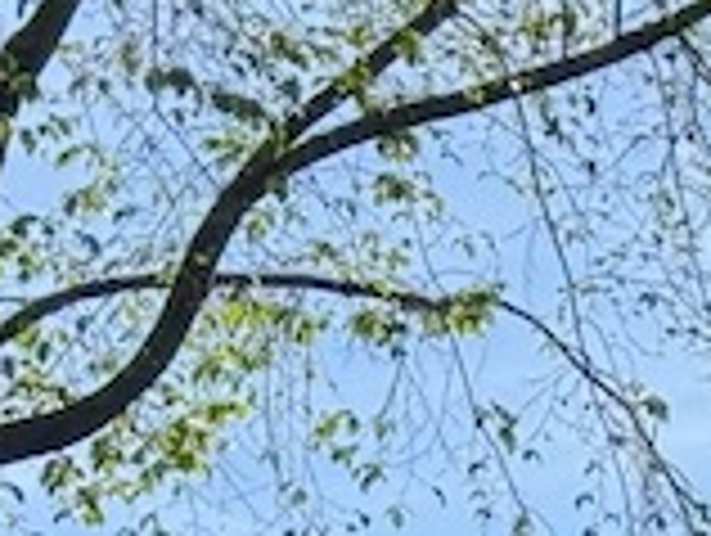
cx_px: 1390
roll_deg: -1.3
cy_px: 1504
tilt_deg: +3.6
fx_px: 6398
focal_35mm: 311
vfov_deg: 4.6
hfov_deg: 6.2
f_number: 1.78
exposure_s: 1/1869
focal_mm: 6.76
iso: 64
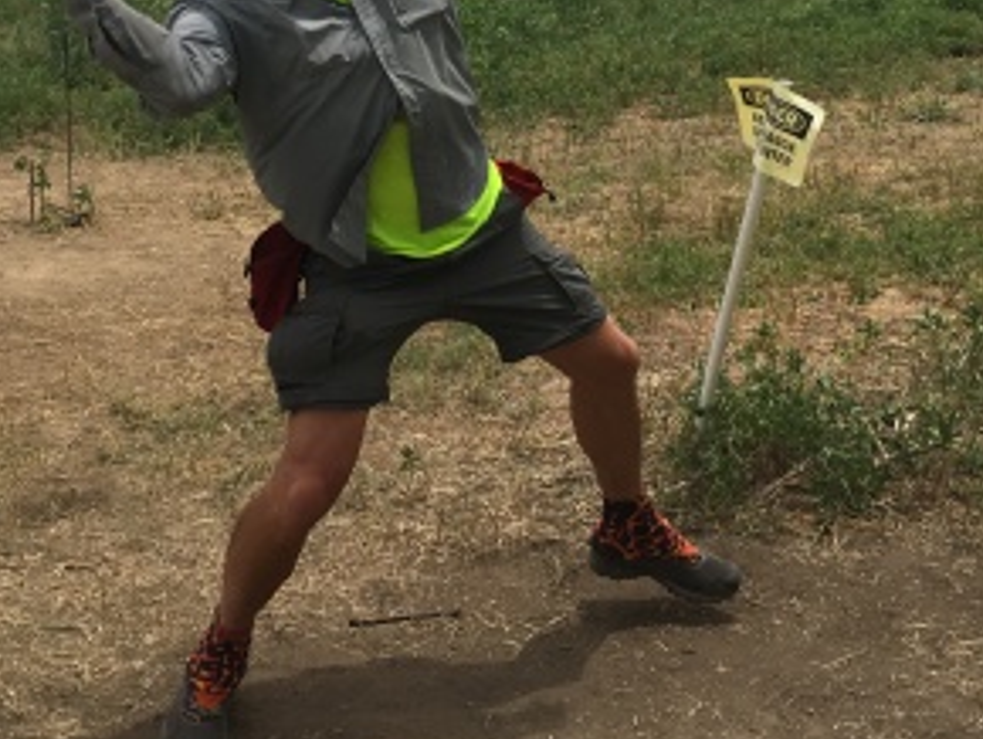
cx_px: 407
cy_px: 24
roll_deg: +0.1
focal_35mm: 64
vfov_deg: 22.2
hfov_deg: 30.2
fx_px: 1819
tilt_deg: -4.4
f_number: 2.2
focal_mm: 4.15
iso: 25
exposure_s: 1/1451
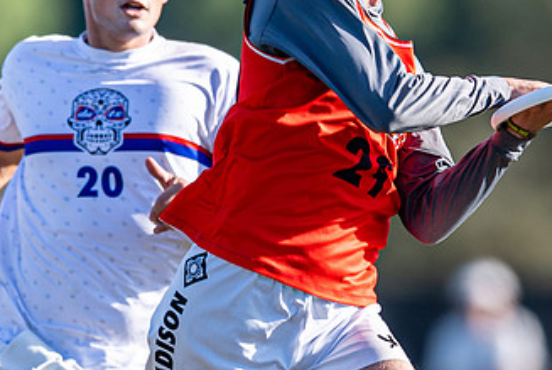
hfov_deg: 1.4
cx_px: 468
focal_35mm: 1431
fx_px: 21971
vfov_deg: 1.0
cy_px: 325
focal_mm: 400
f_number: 2.8
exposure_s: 1/1250
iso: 100
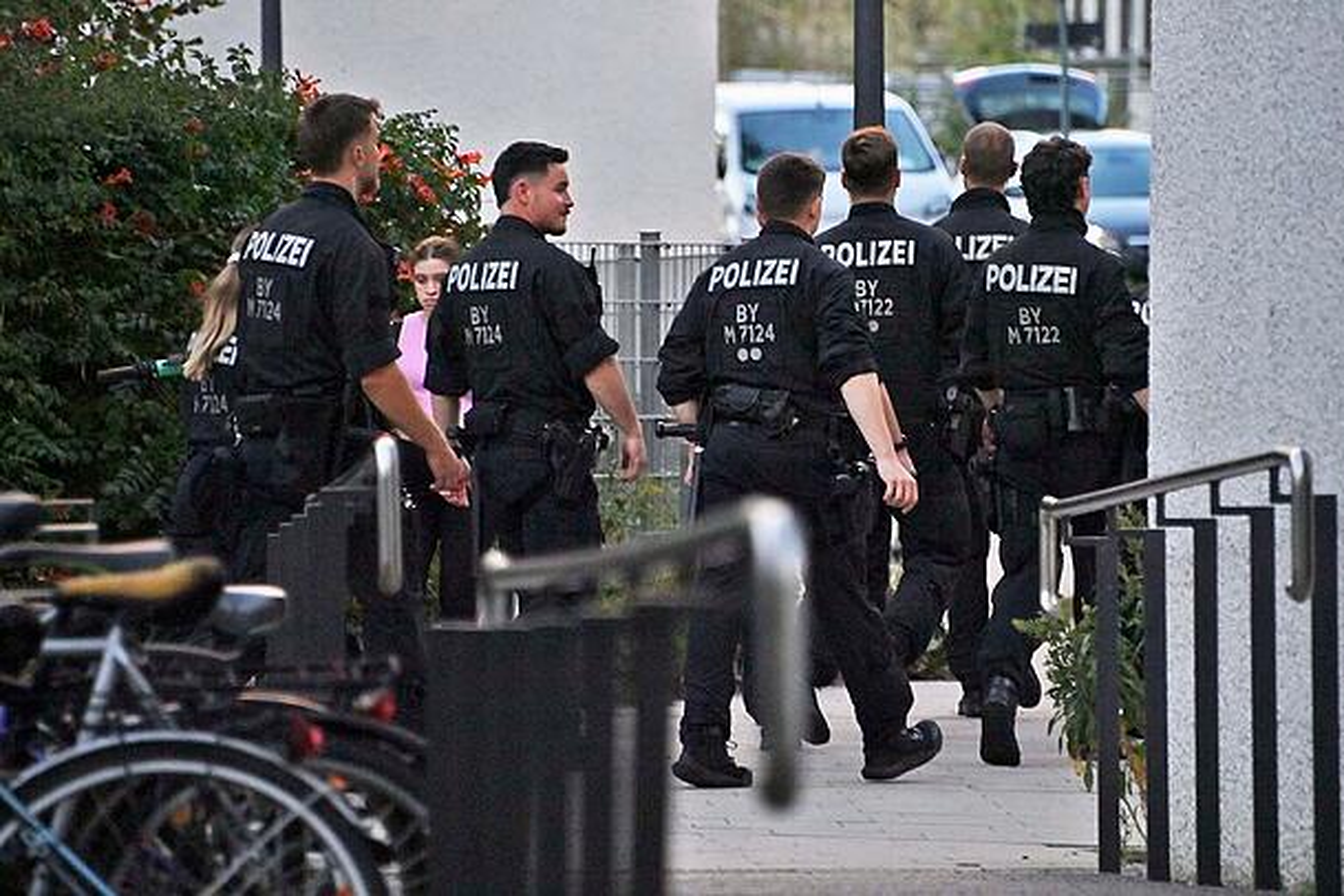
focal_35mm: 300
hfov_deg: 6.9
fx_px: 11199
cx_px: 672
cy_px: 448
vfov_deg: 4.6
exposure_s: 1/1000
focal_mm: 300
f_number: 5.6
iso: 1000
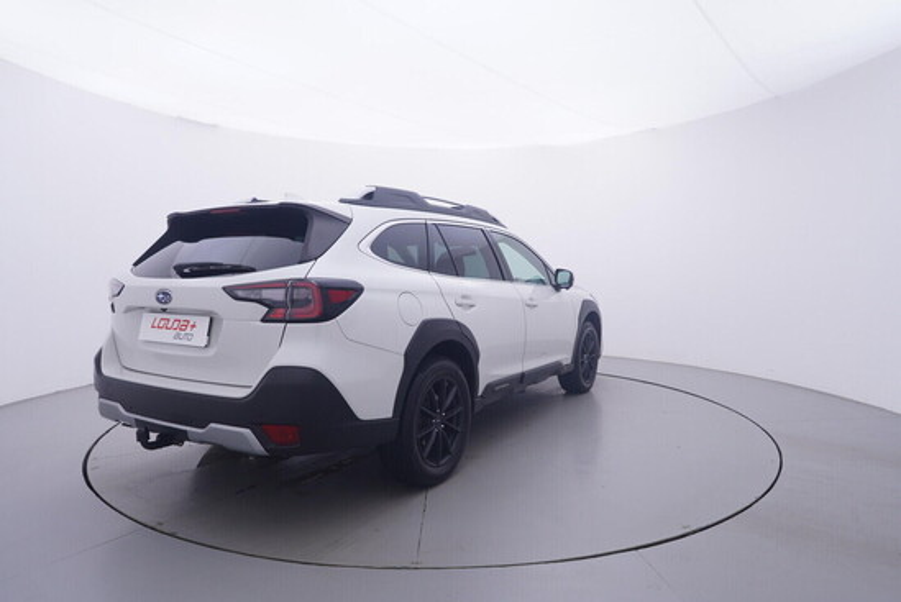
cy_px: 301
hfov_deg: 77.3
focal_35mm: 22
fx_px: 564
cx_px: 450
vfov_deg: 56.2
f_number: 5
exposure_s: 1/80
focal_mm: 15
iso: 200
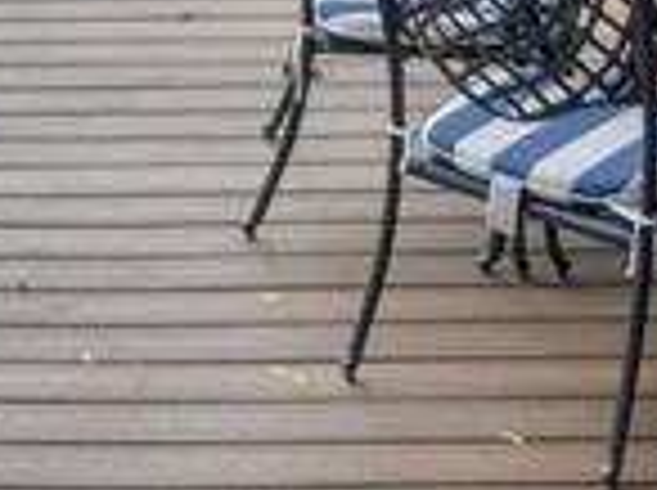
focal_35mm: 142
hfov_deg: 13.4
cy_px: -697
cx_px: -212
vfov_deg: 9.3
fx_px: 2691
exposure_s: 1/50
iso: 160
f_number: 8
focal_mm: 14.1
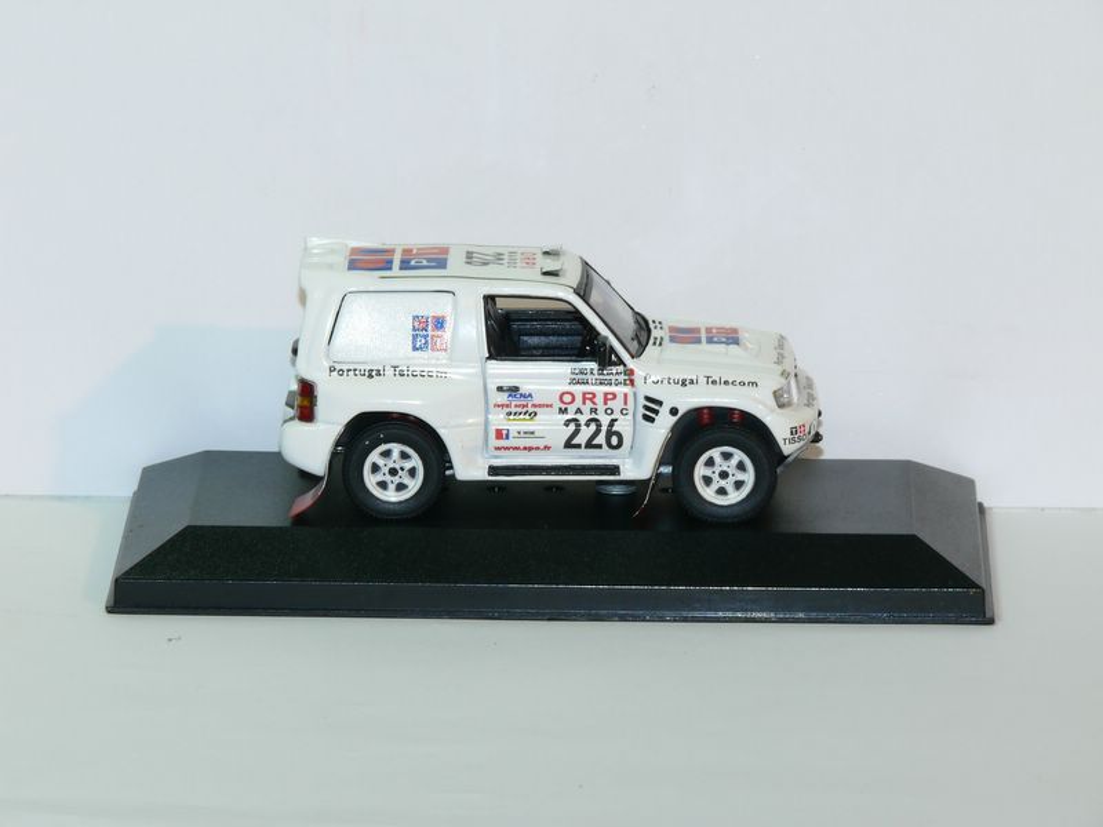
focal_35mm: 291
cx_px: 552
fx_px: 9272
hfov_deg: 6.8
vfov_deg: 5.1
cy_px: 414
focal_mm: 61.6
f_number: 11
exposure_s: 1/5
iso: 100
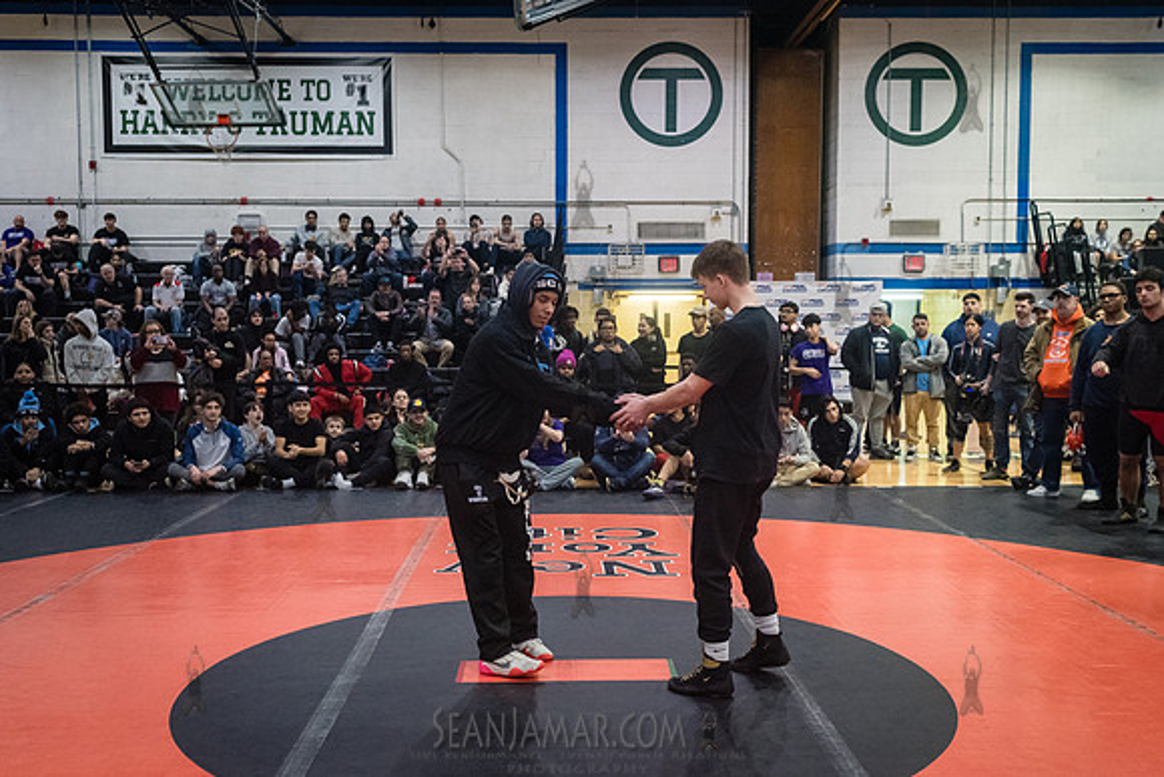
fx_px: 1161
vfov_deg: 37.0
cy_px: 389
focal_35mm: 36
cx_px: 574
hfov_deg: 53.2
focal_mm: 35
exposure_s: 1/400
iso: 8000
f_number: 4
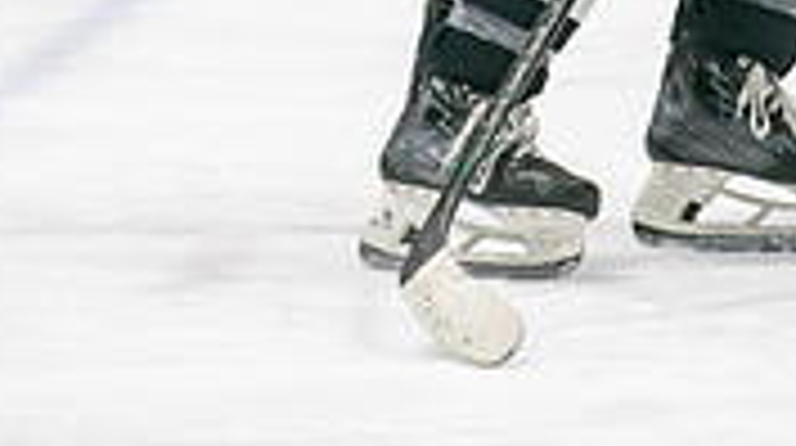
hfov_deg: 2.9
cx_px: 502
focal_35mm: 756
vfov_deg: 1.6
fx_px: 15935
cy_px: -604
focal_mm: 160
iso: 800
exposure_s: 1/640
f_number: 3.2
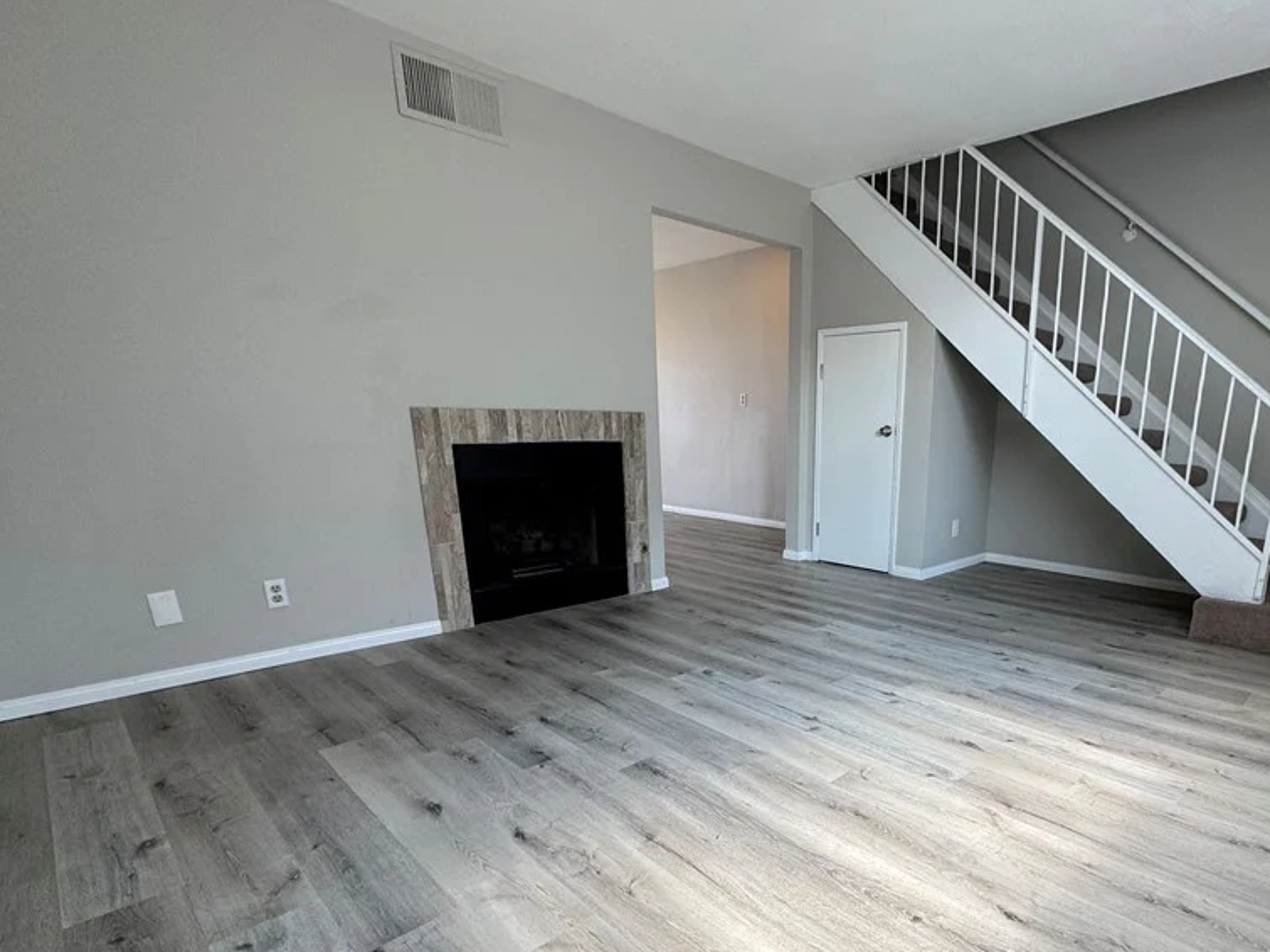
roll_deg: -1.1
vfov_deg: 67.4
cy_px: 606
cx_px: 794
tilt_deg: -15.3
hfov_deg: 83.1
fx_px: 697
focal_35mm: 19
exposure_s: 1/99
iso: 64
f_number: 2.2
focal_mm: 2.22
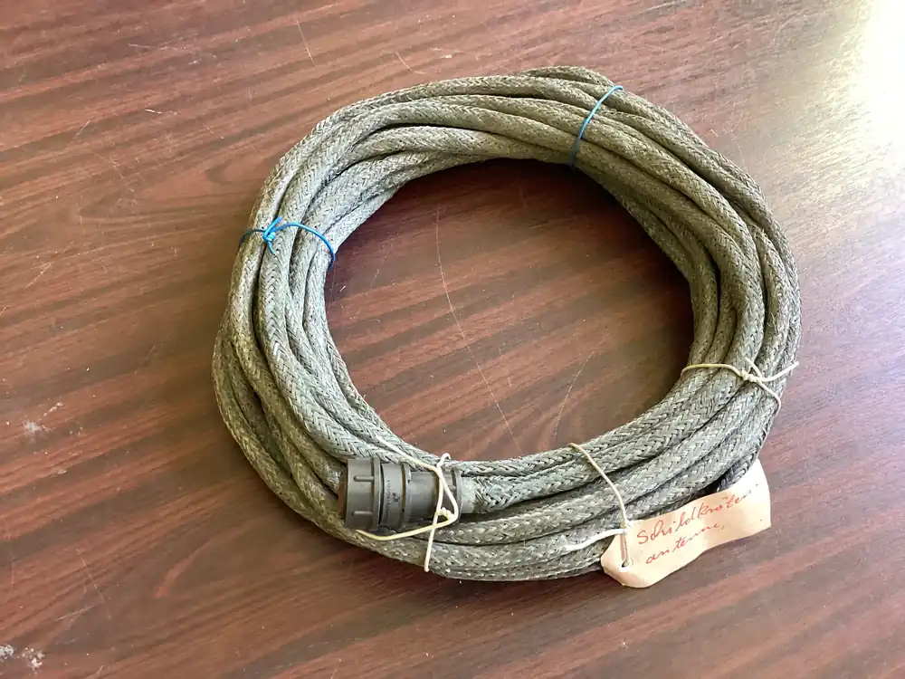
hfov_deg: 58.4
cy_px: 340
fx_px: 810
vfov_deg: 45.4
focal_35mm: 31
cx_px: 452
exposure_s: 1/50
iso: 200
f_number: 2.4
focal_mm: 3.3
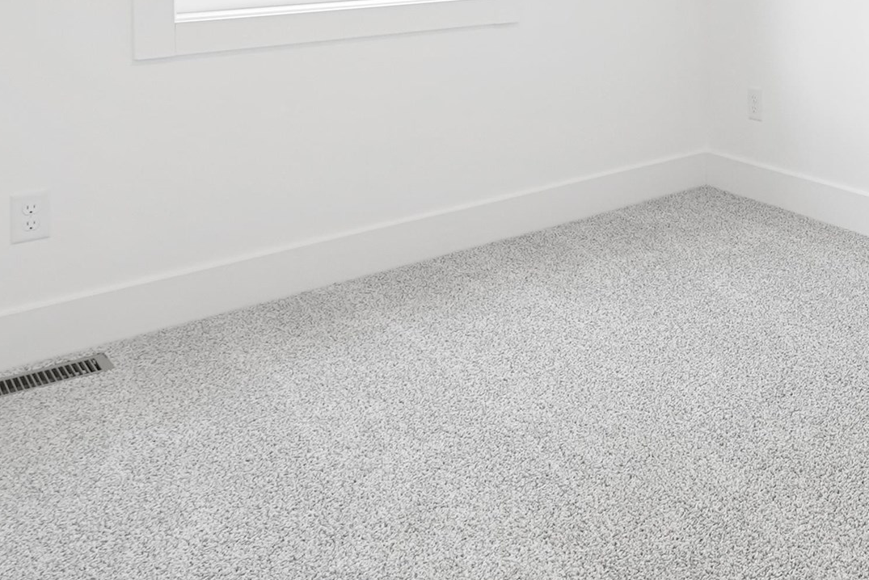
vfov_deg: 28.3
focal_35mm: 42
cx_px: 824
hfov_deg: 41.6
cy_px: -92
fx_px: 1014
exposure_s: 1/40
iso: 1600
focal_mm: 14.7
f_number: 7.1
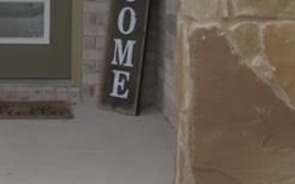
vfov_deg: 9.7
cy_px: -19
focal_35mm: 134
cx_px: 28
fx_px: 1078
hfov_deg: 15.4
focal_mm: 15
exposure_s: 1/1300
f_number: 8
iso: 1250
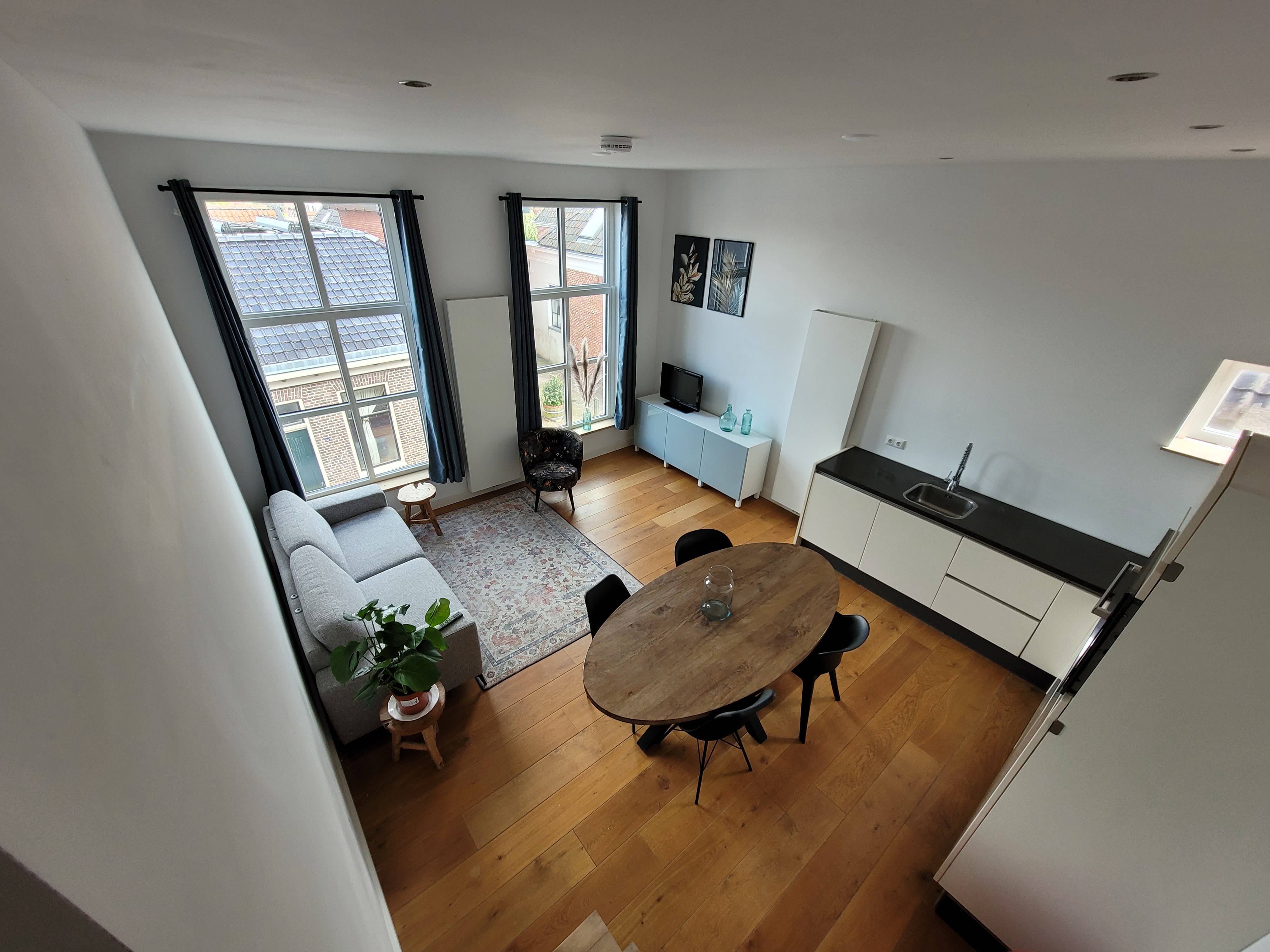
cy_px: 476
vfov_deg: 89.9
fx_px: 477
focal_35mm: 13
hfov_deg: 106.2
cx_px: 635
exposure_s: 1/50
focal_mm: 1.74
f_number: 2.2
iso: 64
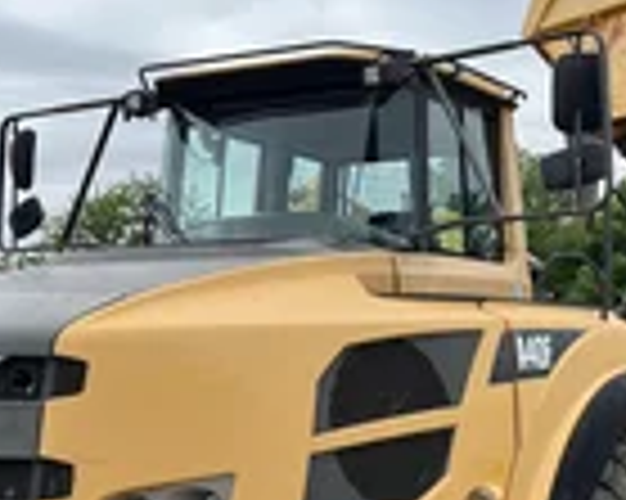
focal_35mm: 73
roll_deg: +0.7
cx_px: 378
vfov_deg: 20.8
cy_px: 383
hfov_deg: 26.0
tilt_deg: +0.5
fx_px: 1352
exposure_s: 1/2755
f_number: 1.6
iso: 50
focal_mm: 5.1
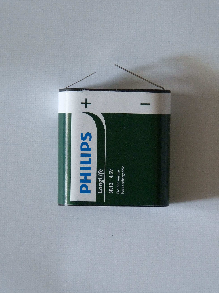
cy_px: 145
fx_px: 1367
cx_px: 110
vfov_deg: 12.2
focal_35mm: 162
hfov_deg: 9.2
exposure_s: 1/13
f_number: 3.7
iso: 400
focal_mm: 26.7
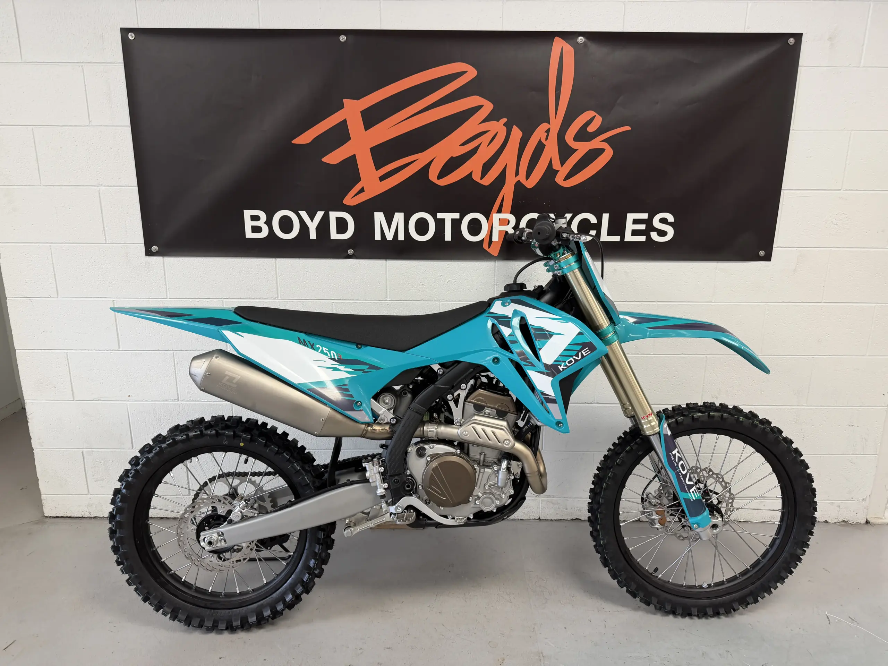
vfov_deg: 56.8
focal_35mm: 24
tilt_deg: -14.6
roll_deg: +0.2
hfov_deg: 71.6
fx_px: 616
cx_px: 444
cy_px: 333
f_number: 1.78
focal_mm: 6.76
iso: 160
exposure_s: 1/100
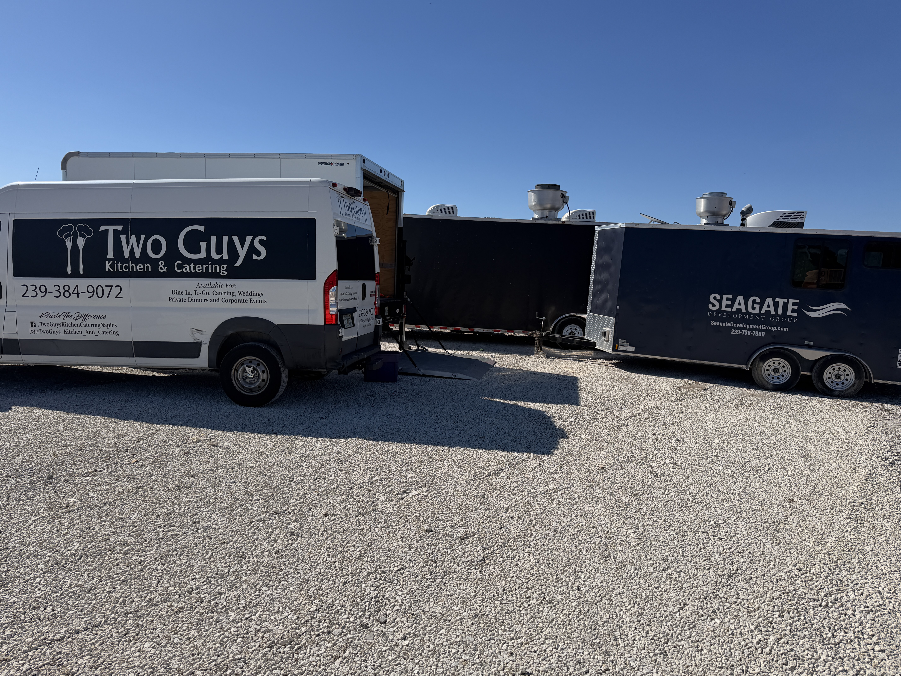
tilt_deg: -5.8
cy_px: 338
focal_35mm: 24
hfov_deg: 71.6
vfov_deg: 56.8
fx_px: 625
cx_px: 450
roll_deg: -2.4
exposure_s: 1/8130
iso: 80
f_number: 1.78
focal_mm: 6.76
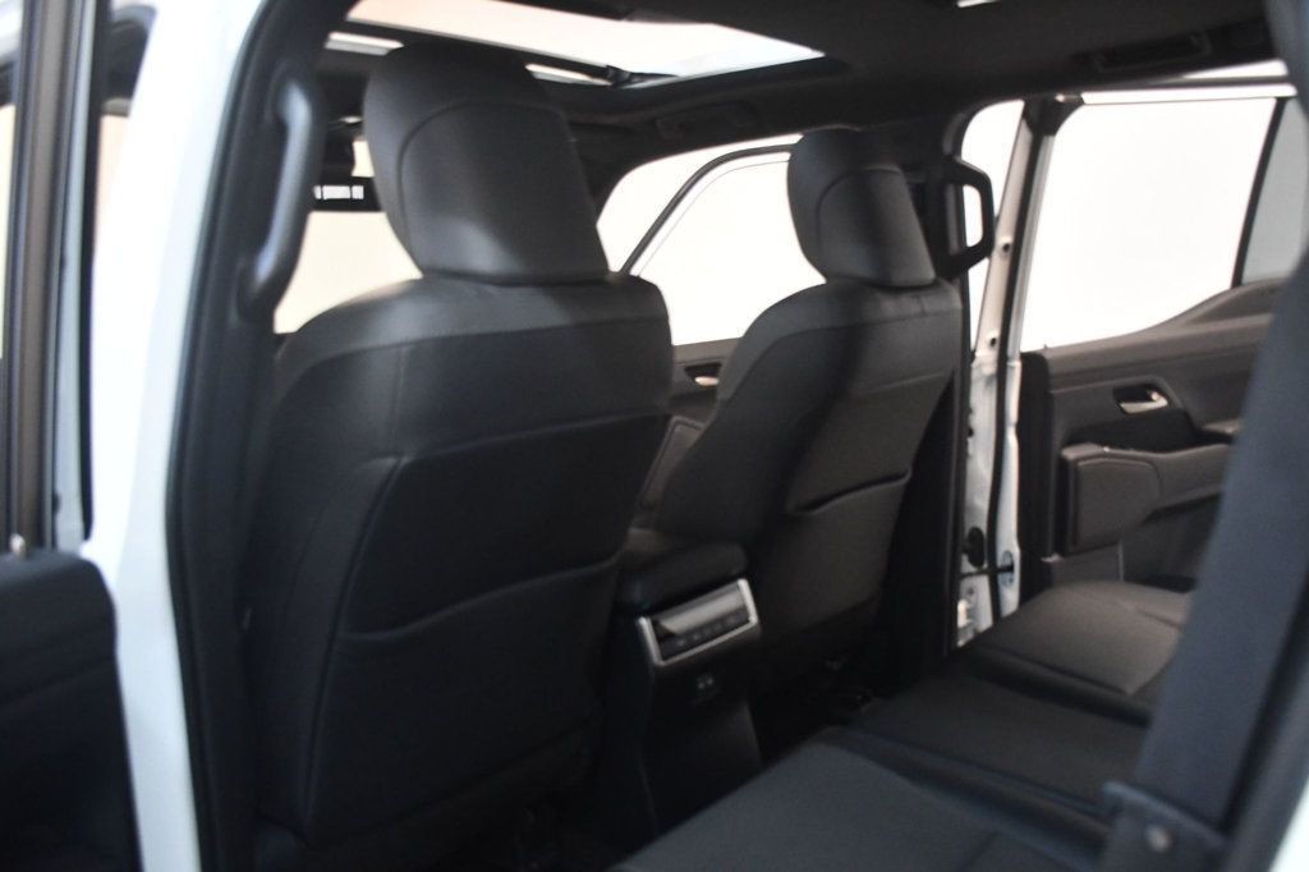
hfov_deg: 57.2
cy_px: 436
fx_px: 1199
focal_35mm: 33
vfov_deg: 39.9
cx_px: 654
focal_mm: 22
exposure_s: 1/80
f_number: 3.5
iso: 3200
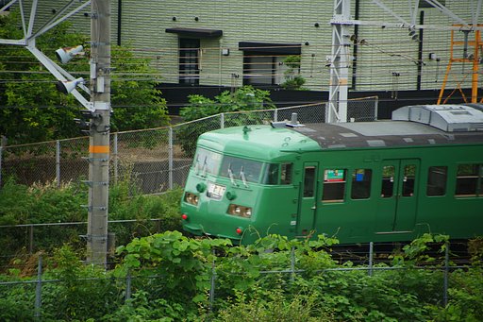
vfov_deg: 4.6
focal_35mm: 300
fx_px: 4023
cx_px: 242
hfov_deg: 6.9
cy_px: 161
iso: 640
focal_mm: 300
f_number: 5.6
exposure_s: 1/320
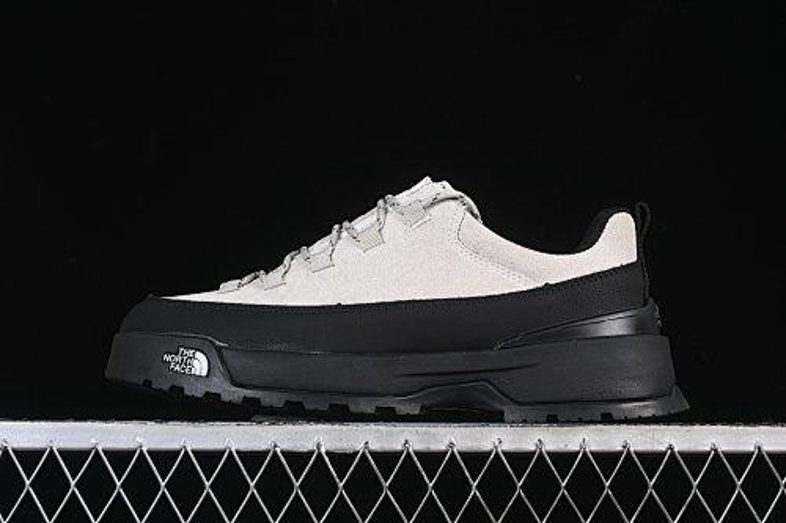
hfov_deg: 27.0
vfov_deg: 18.2
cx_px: 393
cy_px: 262
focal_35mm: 75
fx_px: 1637
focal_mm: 50
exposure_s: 1/60
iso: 160
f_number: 7.1
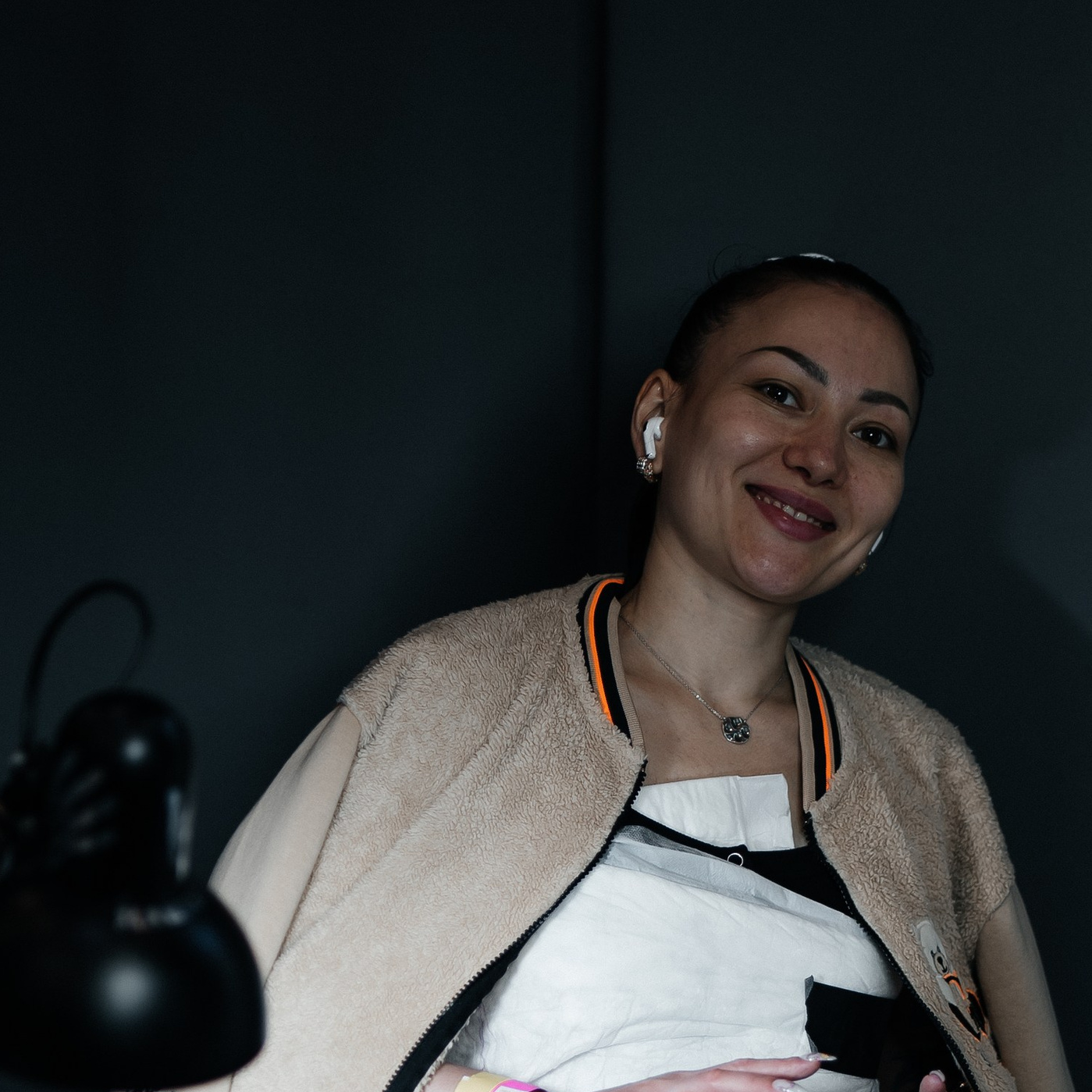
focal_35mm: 105
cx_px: 564
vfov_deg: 16.3
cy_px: 1062
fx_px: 3747
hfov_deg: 16.6
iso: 250
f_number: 1.8
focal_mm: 45
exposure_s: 1/200
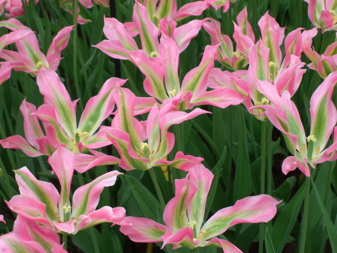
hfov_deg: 20.7
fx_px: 925
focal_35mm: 95
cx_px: 168
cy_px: 126
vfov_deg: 15.6
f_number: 4.8
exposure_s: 1/80
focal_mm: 19.7
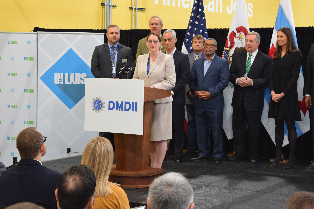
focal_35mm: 82
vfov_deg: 16.6
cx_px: 157
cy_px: 104
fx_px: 720
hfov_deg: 24.6
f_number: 5.6
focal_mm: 55
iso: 1800
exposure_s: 1/60
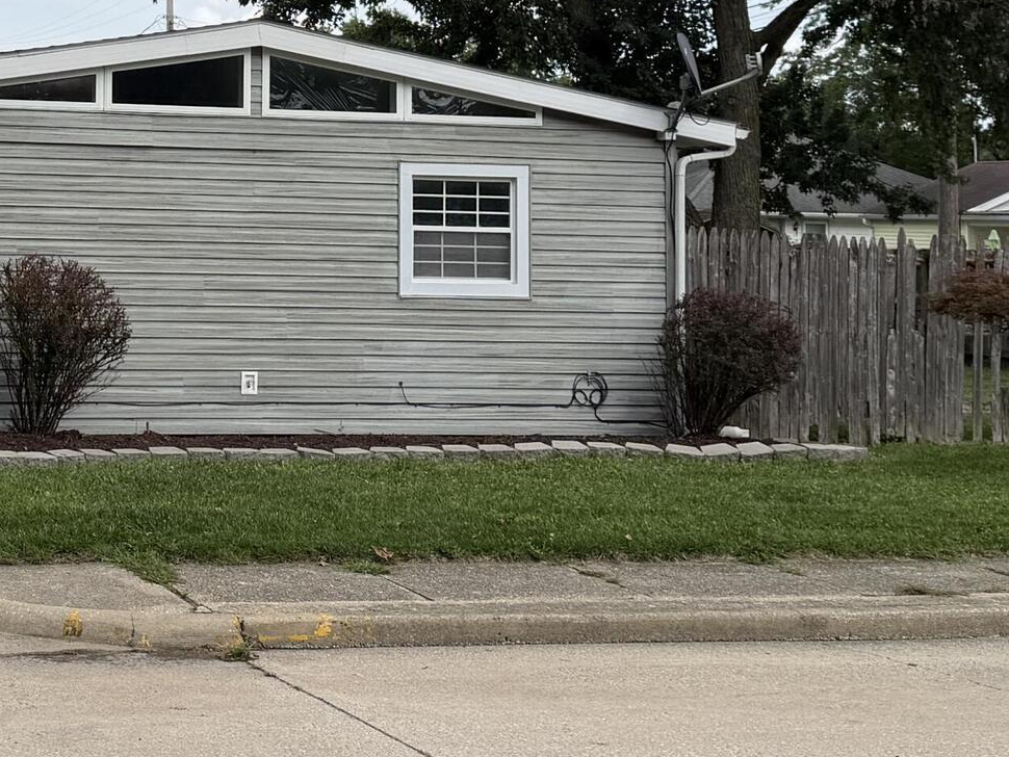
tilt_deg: +4.2
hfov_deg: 24.9
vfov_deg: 18.9
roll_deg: -1.5
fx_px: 2216
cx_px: 111
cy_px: 26
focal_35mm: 76
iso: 80
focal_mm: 6.76
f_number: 1.78
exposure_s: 1/4167
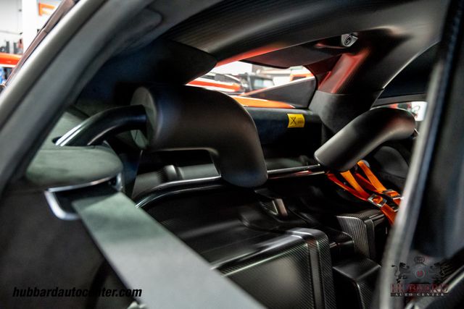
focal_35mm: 24
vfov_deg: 53.2
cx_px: 232
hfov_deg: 73.7
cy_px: 154
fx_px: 309
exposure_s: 1/60
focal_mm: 24
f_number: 4
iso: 10000
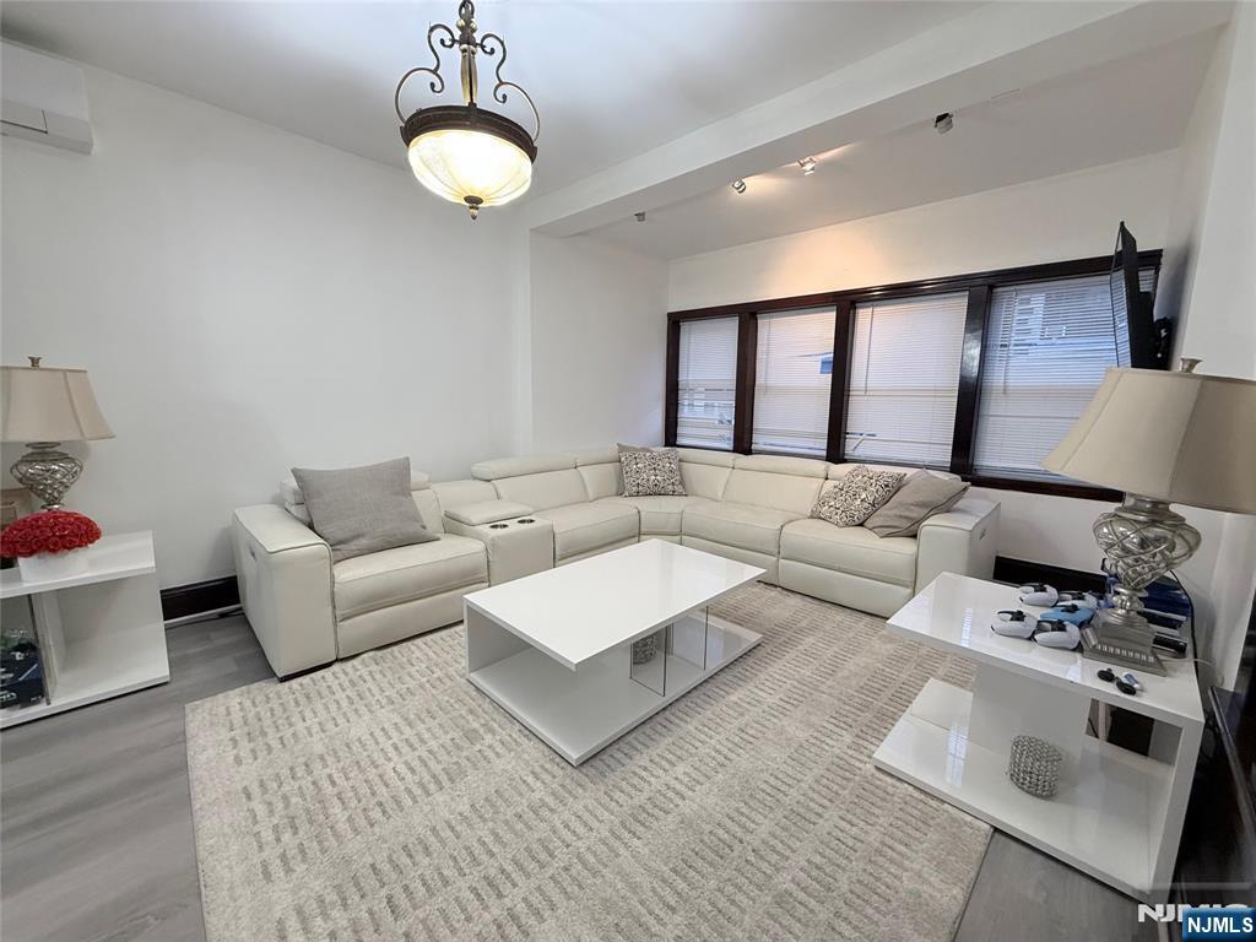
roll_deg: -0.2
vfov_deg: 85.7
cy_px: 471
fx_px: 508
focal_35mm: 14
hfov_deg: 102.1
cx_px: 628
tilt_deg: -8.2
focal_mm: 2.22
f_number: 2.2
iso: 200
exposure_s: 1/60
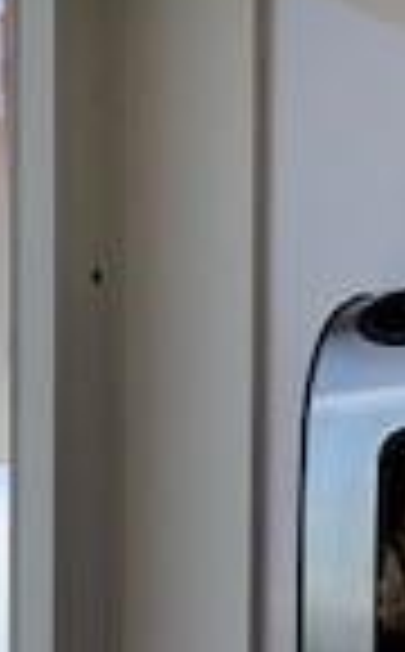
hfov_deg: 10.2
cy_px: 1030
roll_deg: +0.0
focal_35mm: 122
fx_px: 2165
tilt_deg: -5.1
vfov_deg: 15.5
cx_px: -270
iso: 25
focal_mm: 4.25
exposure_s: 1/442
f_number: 1.8
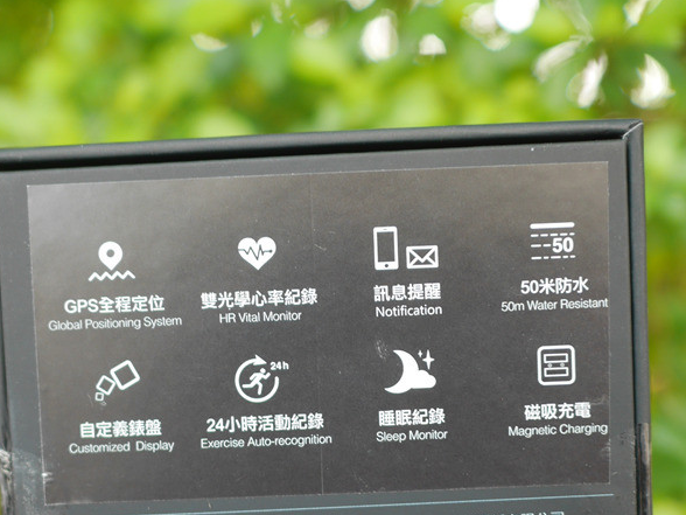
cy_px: 384
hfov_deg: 37.4
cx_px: 299
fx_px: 1011
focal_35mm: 51
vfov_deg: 28.2
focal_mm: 15
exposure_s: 1/100
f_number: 1.8
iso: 200
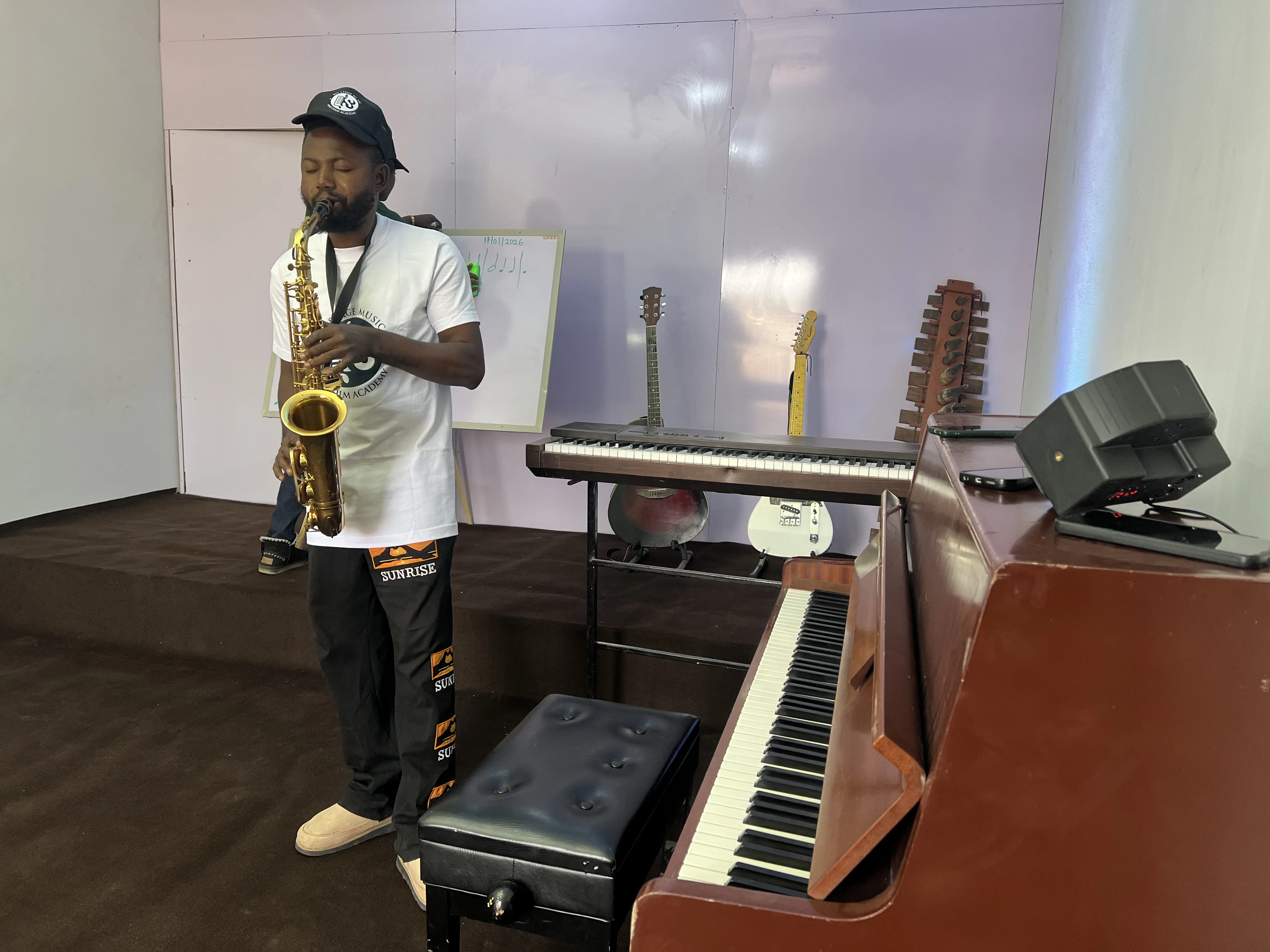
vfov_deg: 53.1
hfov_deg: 67.3
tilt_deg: -10.0
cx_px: 635
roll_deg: -1.7
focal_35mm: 26
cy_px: 476
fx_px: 954
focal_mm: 5.7
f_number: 1.5
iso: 100
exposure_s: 1/121
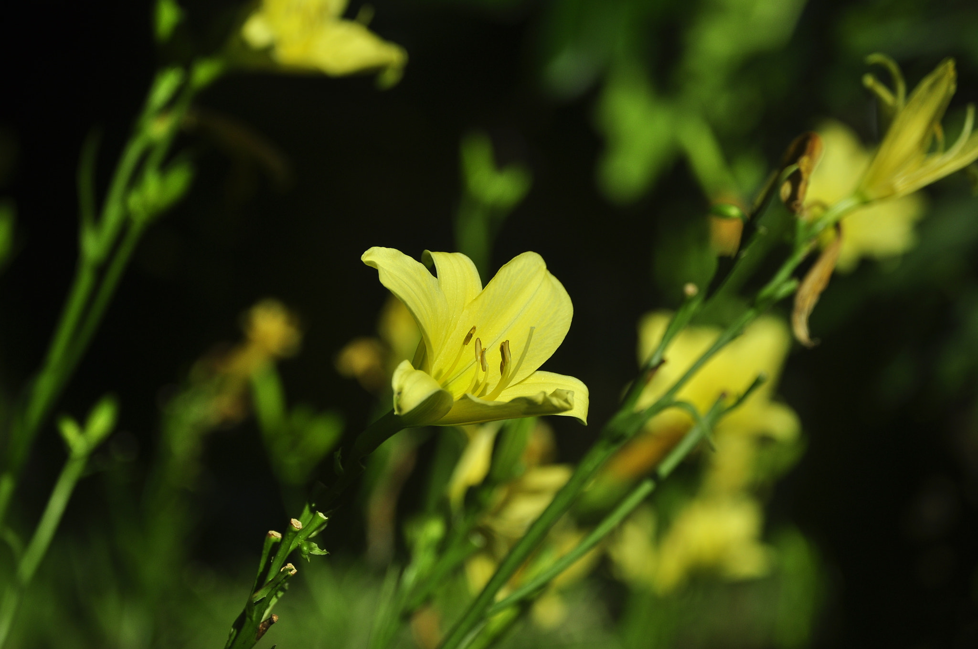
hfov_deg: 24.6
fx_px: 2238
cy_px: 324
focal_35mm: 82
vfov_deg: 16.5
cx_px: 489
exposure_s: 1/4000
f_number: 4
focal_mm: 55
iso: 200
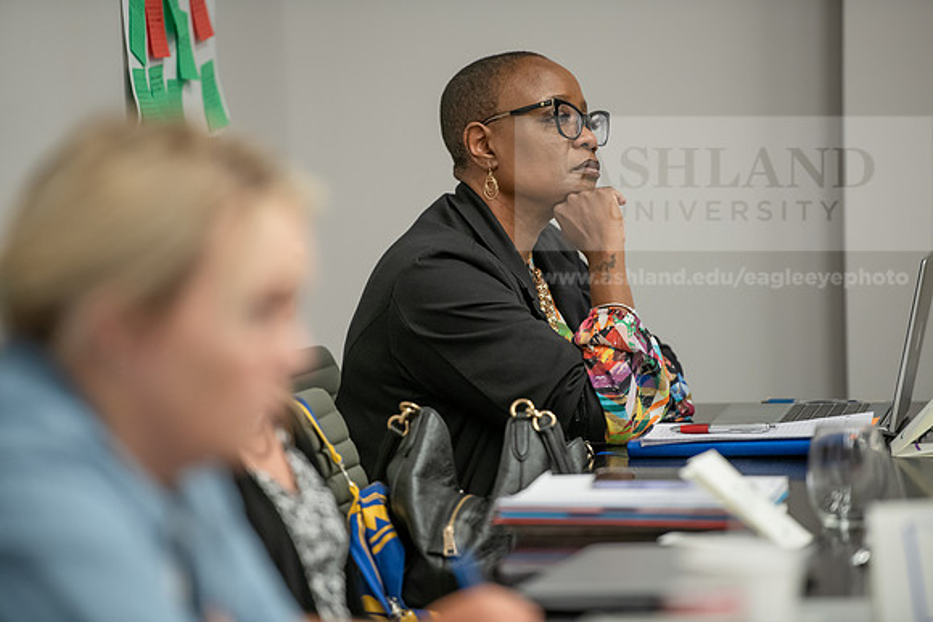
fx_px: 5184
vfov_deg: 6.9
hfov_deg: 10.3
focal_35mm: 200
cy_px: 311
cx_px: 466
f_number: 2.8
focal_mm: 200
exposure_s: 1/200
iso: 1250
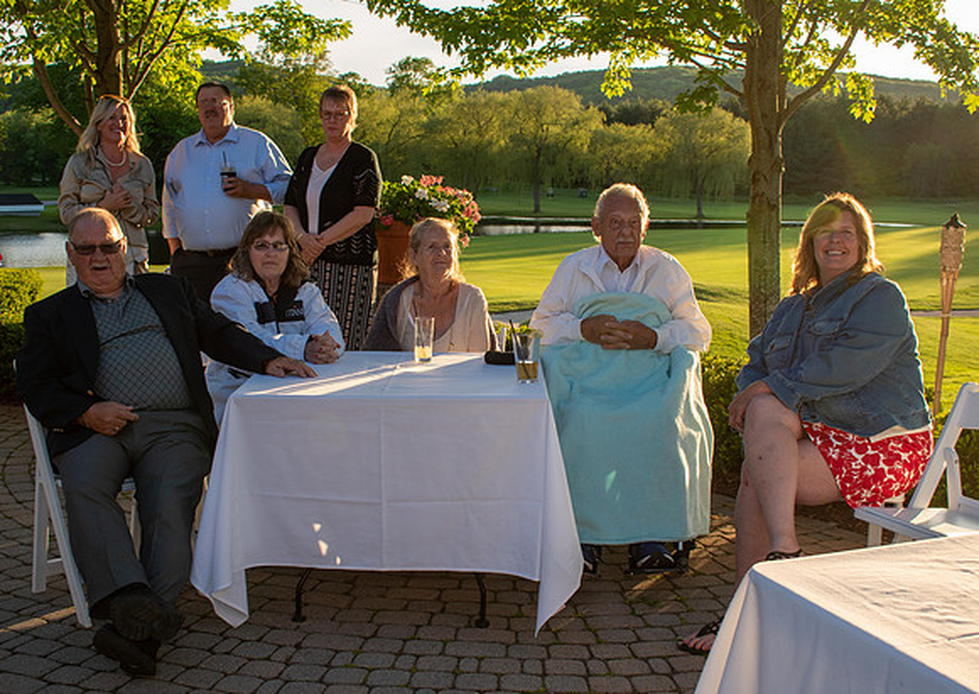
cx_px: 471
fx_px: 1244
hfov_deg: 43.0
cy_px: 369
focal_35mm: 45
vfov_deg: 31.2
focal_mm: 27
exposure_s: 1/125
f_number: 5.6
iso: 100
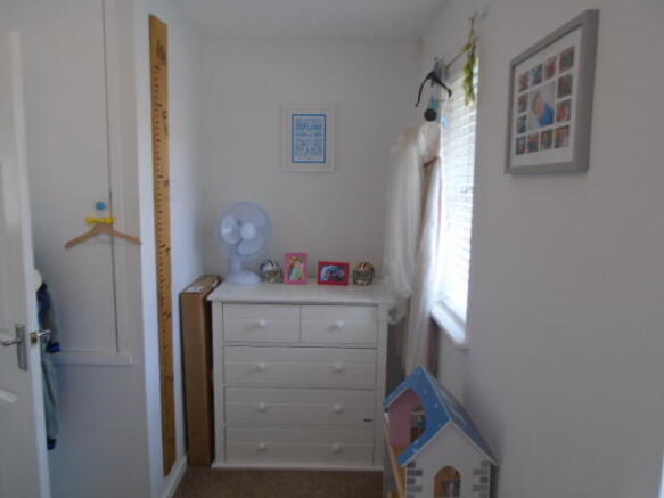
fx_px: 499
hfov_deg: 67.3
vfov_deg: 53.0
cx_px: 332
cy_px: 249
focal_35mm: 26
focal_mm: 4.6
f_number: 3.2
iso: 100
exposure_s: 1/40
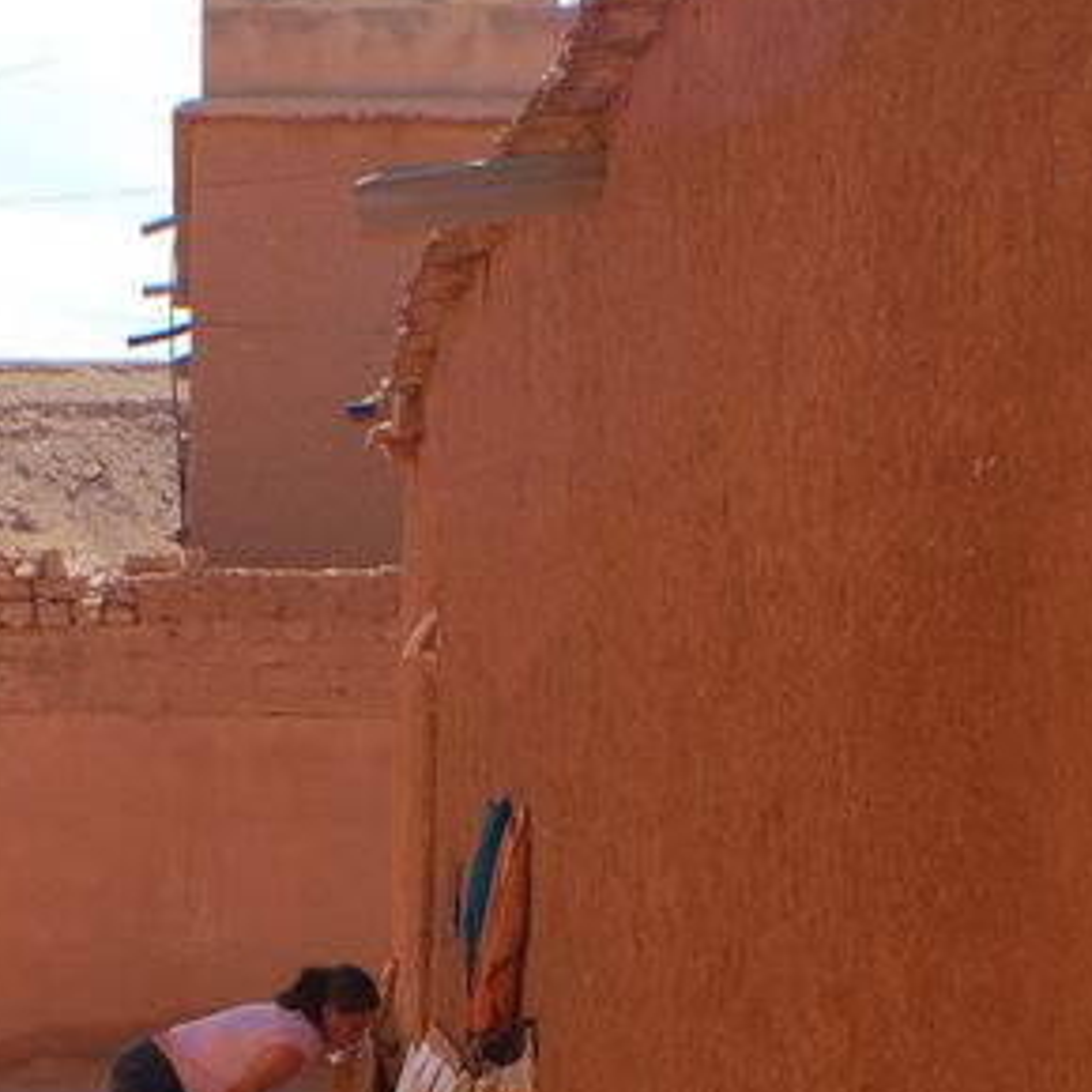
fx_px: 5645
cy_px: 975
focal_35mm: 158
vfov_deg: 11.0
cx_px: 151
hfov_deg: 11.0
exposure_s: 1/320
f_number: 9
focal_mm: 45
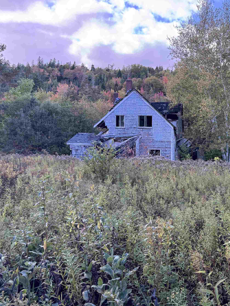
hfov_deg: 41.0
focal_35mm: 33
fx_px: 292
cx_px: 186
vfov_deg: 55.3
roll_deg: +0.8
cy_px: 149
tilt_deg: -1.3
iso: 80
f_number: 1.78
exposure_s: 1/282
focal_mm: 6.76
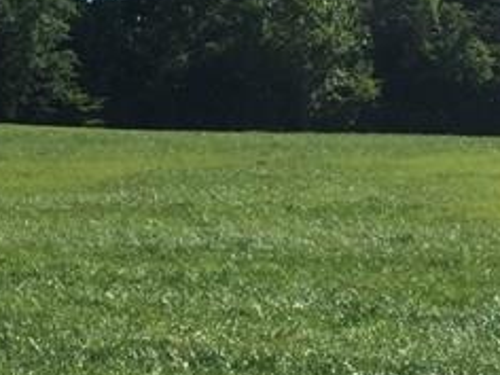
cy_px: 34
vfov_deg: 11.7
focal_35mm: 126
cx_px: 36
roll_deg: +1.7
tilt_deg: +4.3
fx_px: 1820
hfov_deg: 15.4
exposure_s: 1/1980
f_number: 2.2
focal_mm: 4.15
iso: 32
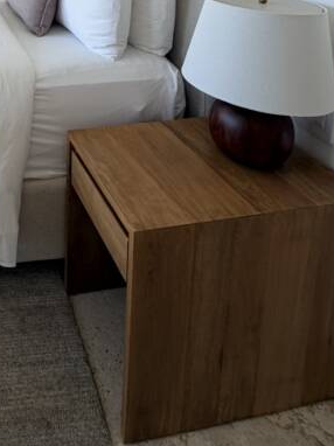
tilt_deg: -8.8
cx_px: -27
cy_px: -36
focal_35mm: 33
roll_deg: +1.2
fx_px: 425
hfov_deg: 36.7
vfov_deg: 43.7
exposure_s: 1/159
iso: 40
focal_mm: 2.22
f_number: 2.2
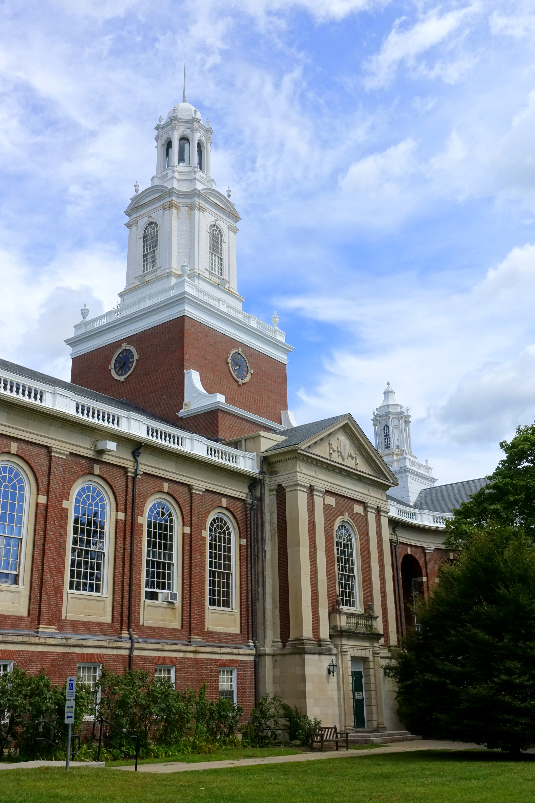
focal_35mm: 36
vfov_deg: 53.1
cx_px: 268
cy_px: 402
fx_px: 802
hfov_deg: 36.9
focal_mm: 13.34
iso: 400
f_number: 10
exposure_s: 1/640
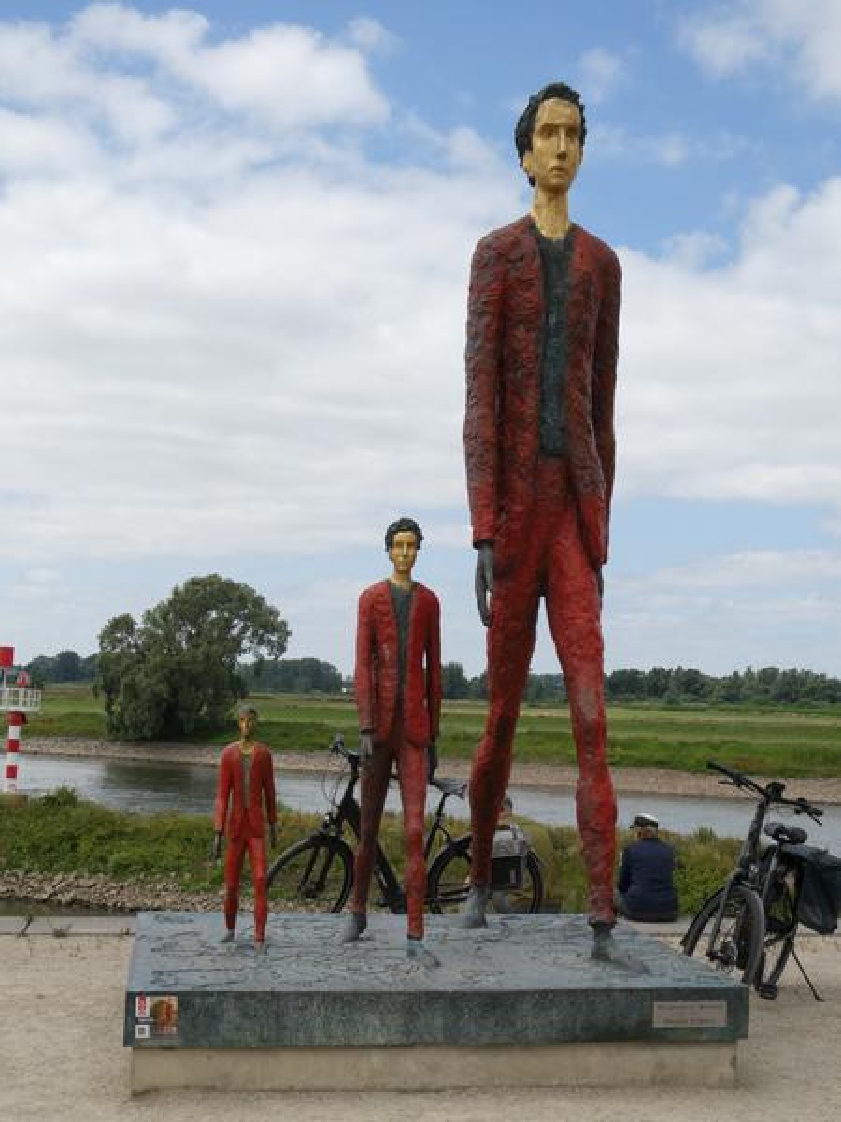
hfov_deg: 30.9
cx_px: 420
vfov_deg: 40.4
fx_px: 1522
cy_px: 561
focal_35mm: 47
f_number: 4
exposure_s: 1/800
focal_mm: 8.4
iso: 80
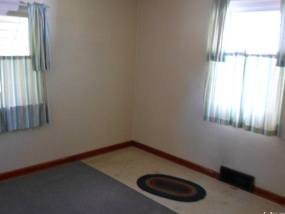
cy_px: 98
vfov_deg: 40.7
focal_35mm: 35
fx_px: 288
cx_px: 116
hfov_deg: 52.3
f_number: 3.2
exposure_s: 1/25
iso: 400
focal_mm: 4.6
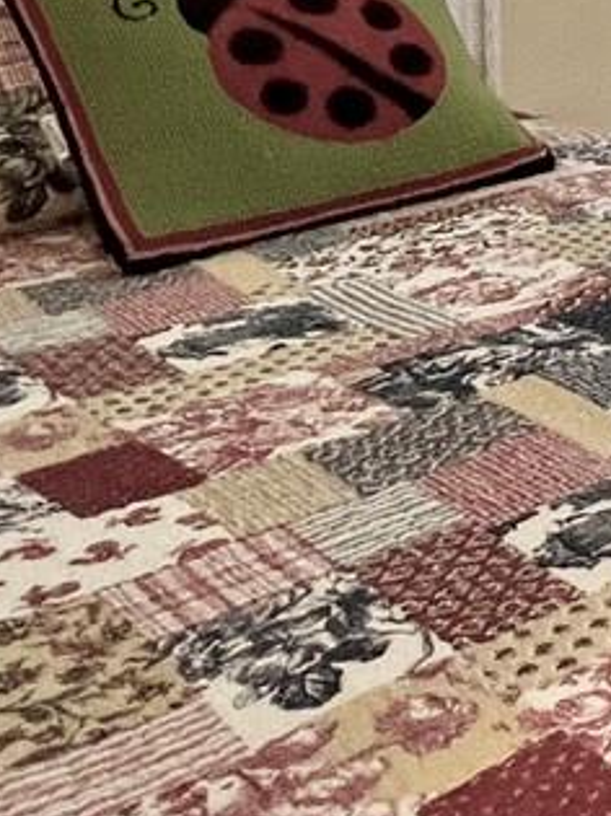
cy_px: -246
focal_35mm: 66
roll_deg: +0.8
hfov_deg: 16.0
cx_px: 1305
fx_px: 1554
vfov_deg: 25.3
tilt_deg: -1.2
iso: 160
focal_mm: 1.57
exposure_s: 1/60
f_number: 1.8
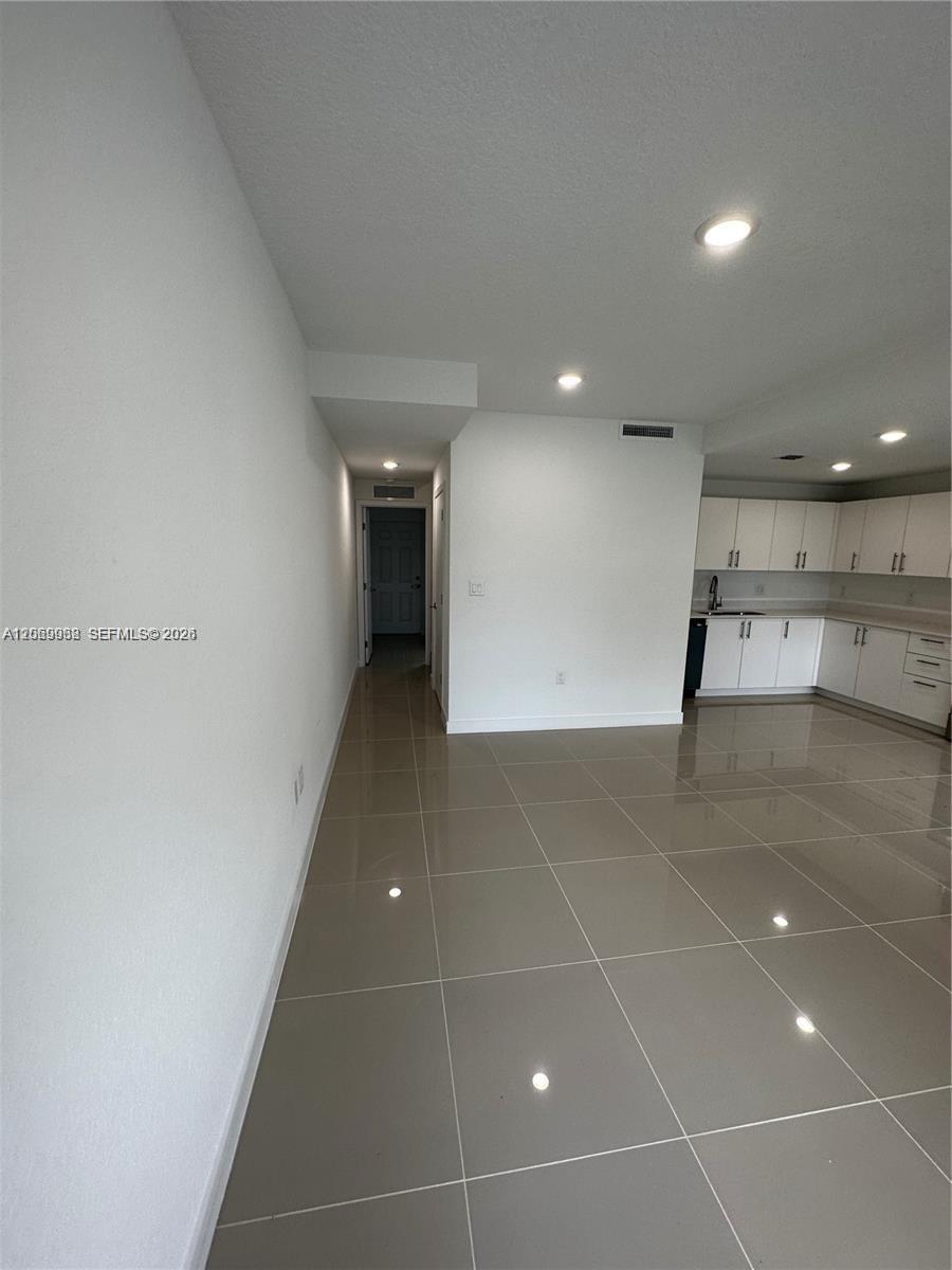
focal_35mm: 14
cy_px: 635
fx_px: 513
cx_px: 476
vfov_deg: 102.1
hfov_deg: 85.7
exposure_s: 1/120
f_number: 2.2
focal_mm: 2.22
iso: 80
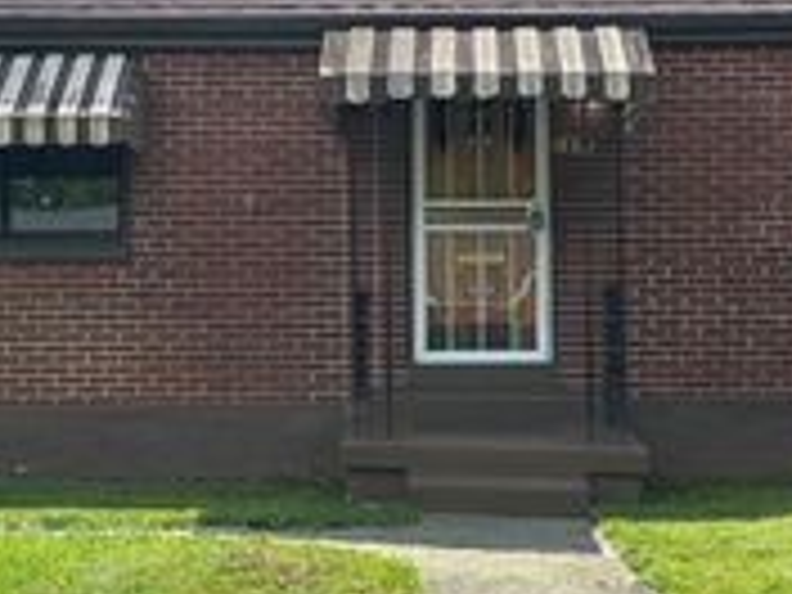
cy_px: 277
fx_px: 1693
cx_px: 468
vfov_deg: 19.9
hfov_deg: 26.3
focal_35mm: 74
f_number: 1.6
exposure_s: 1/1458
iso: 50
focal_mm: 5.96
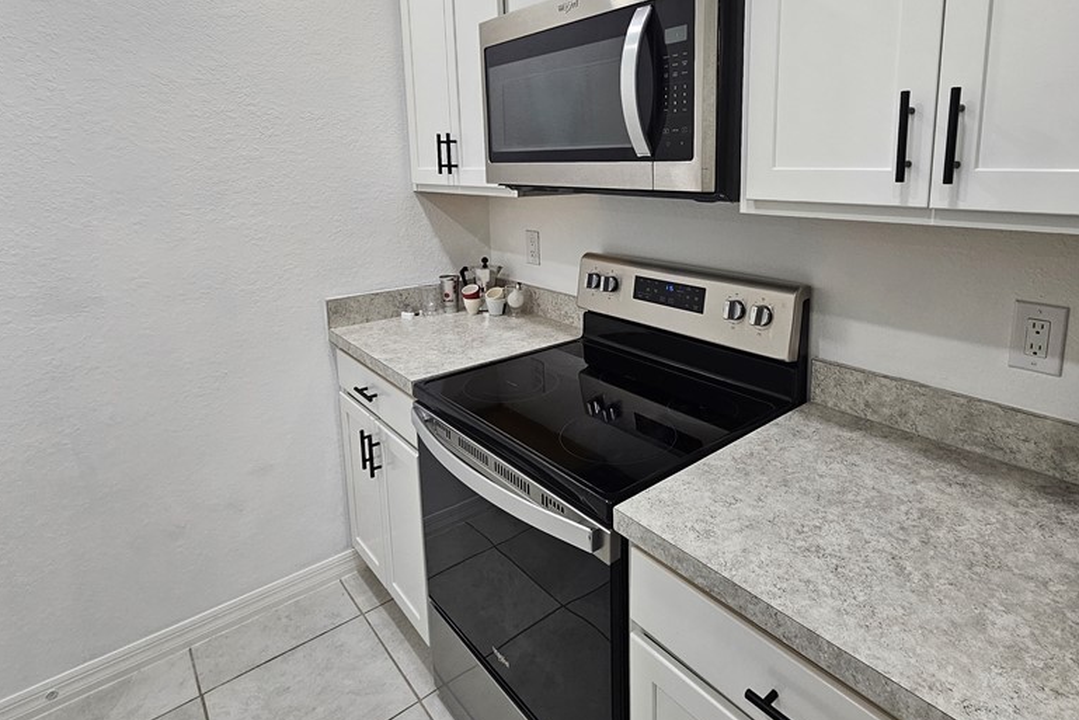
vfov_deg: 66.4
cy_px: 268
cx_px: 620
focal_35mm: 18
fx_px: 540
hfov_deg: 89.4
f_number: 2.2
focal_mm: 2.2
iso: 100
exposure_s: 1/60
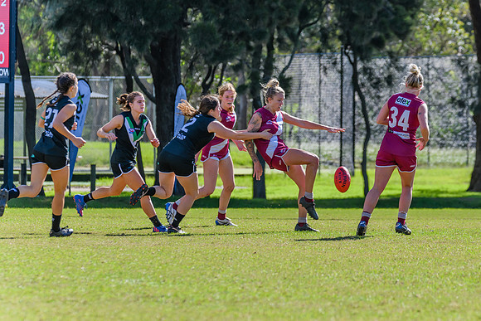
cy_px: 167
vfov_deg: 4.2
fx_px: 4335
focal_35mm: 324
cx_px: 308
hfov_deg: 6.3
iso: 800
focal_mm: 250
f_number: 8
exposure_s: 1/1250
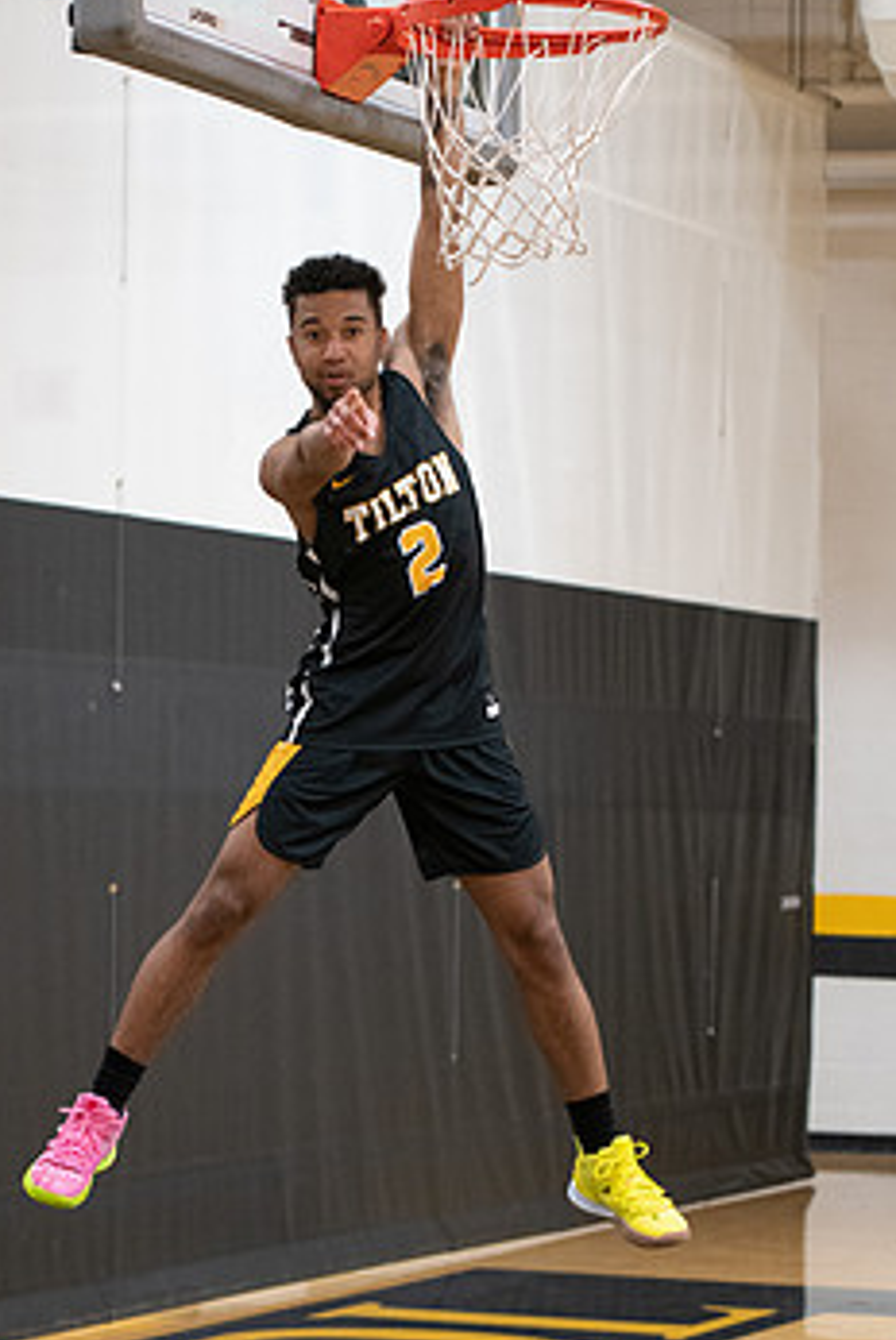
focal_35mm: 136
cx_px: 433
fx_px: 5067
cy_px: 749
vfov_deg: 15.1
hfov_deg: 10.1
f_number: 2.8
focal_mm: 70
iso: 2000
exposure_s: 1/200
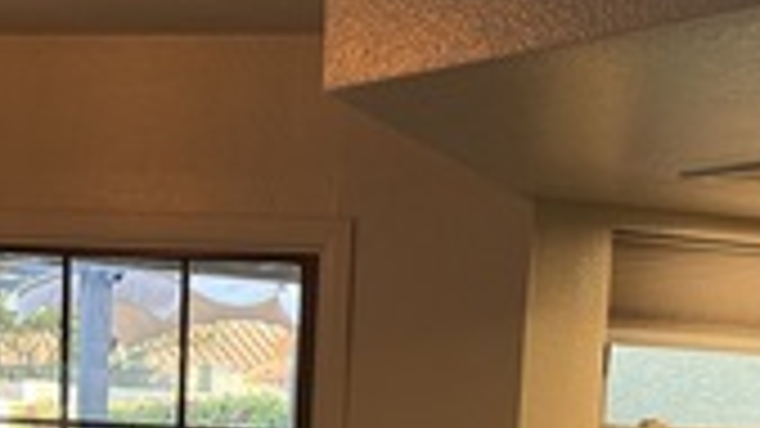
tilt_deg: -8.6
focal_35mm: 103
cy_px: 761
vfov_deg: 11.0
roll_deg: -2.6
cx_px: 313
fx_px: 2075
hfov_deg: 20.7
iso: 200
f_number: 1.78
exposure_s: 1/120
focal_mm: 6.76
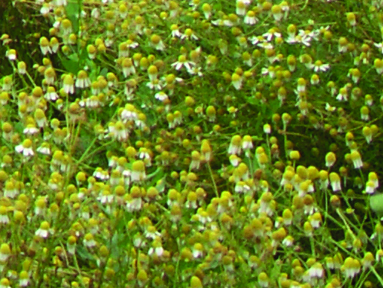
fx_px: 3787
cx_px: -789
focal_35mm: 342
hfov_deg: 5.4
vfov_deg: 4.2
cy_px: -593
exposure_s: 1/60
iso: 64
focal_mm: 14.11
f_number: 6.3
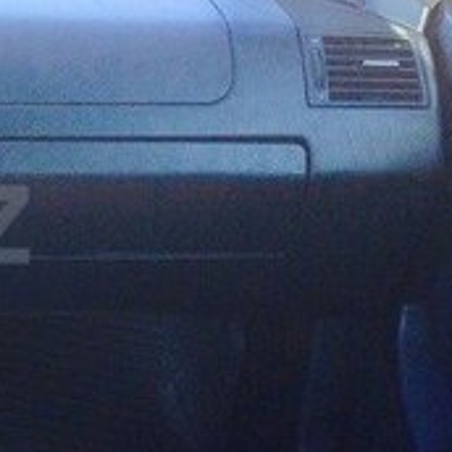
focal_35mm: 112
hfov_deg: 14.4
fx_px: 1655
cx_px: -239
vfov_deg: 15.6
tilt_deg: -18.5
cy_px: 225
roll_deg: -1.6
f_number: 2.4
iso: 80
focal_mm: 4.12
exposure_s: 1/120
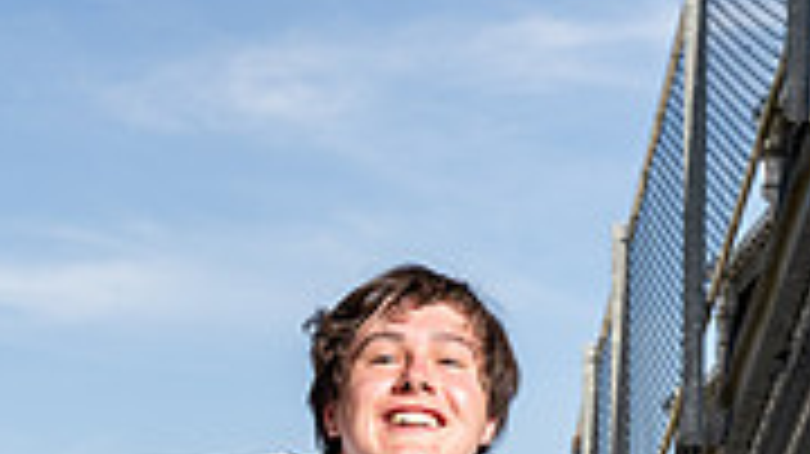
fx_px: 2254
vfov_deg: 10.3
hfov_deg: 20.3
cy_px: 1002
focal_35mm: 105
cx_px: 292
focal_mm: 40
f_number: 8
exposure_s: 1/250
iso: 160
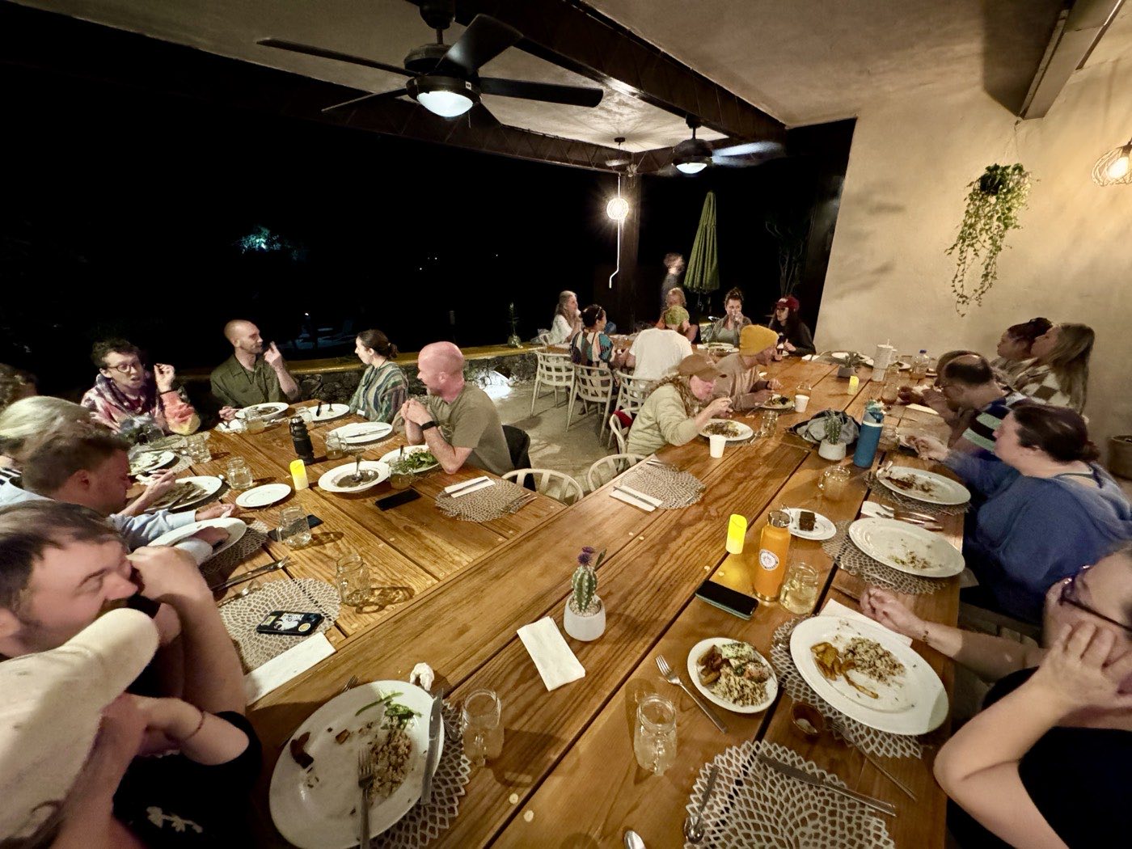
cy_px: 424
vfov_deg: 85.7
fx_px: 458
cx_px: 566
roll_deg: +0.9
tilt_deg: -22.7
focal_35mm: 14
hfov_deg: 102.1
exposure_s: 1/30
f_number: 2.2
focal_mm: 2.22
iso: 1600
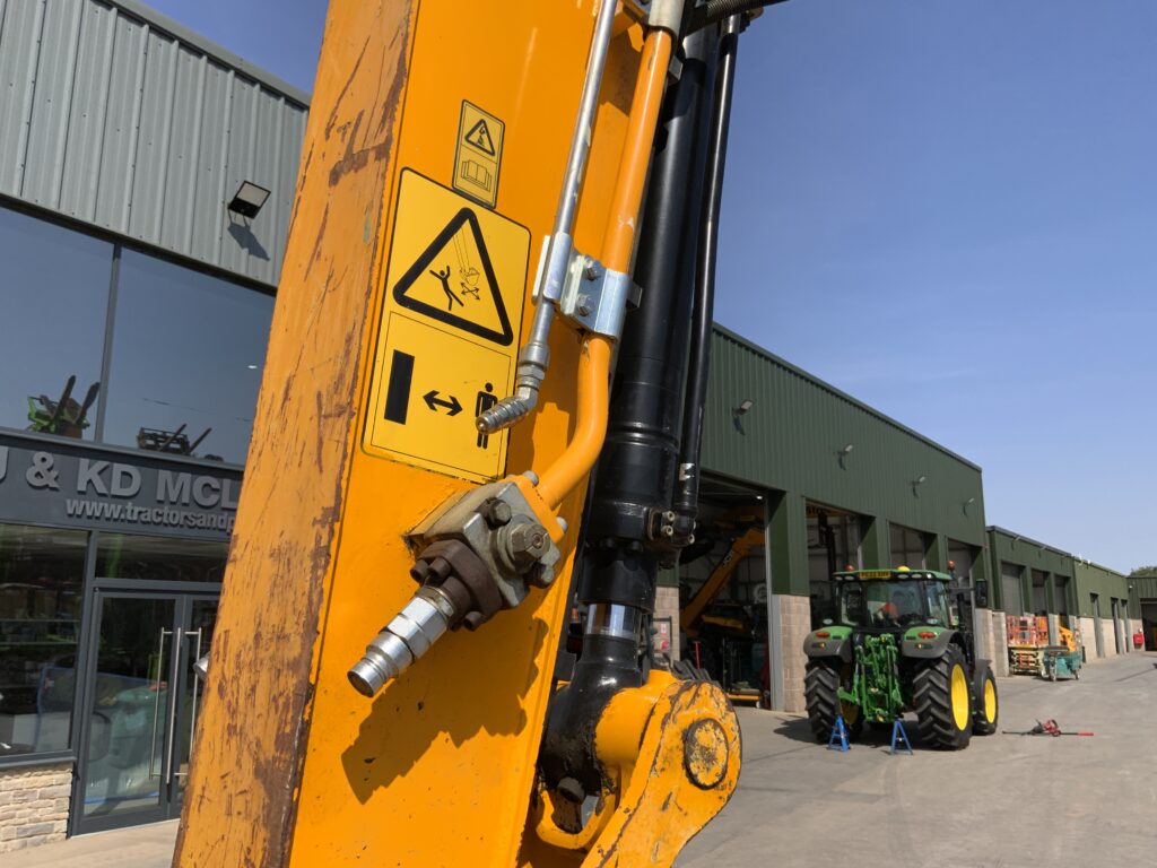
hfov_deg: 61.7
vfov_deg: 48.2
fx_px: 969
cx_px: 578
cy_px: 434
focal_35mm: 29
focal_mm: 3
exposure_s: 1/2427
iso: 16
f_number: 1.8
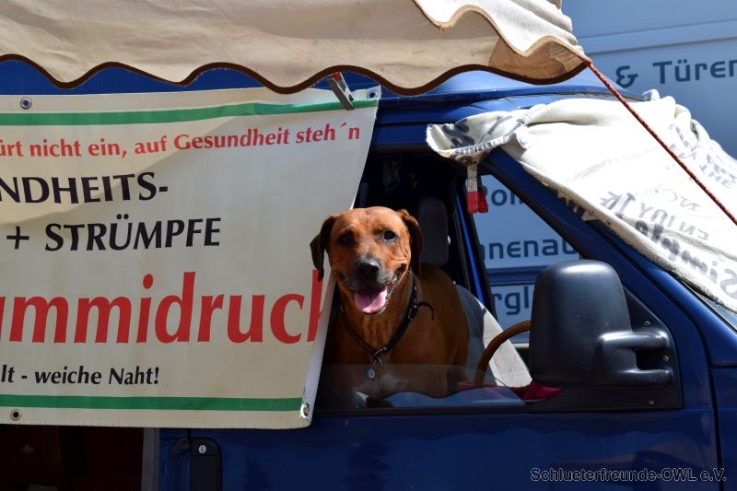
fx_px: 1689
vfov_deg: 16.5
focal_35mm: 82
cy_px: 246
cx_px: 368
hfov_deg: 24.6
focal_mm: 55
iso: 200
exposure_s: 1/320
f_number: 9
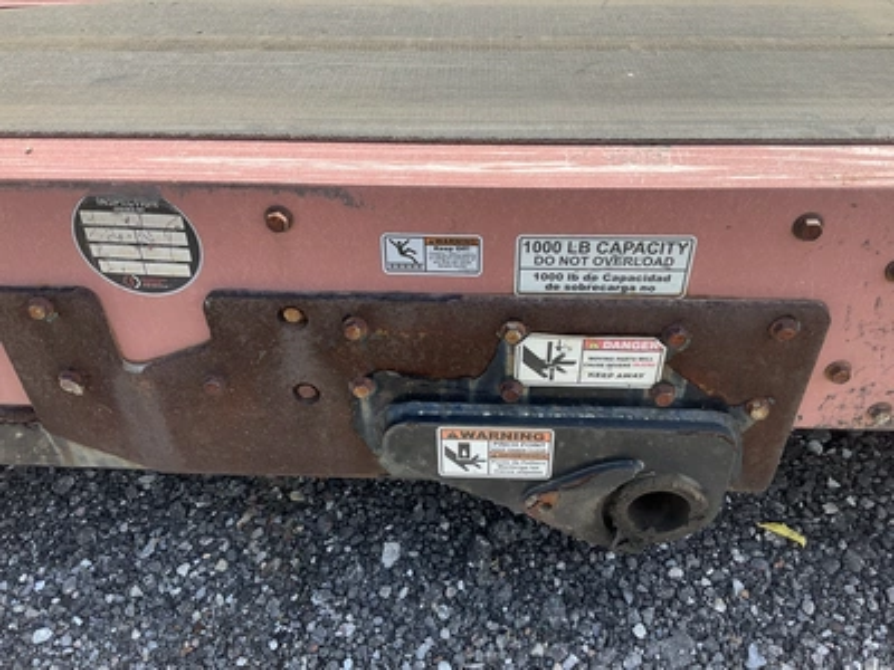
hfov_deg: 61.7
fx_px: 749
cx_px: 447
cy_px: 335
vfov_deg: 48.2
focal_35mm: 29
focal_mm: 3
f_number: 1.8
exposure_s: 1/691
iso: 25
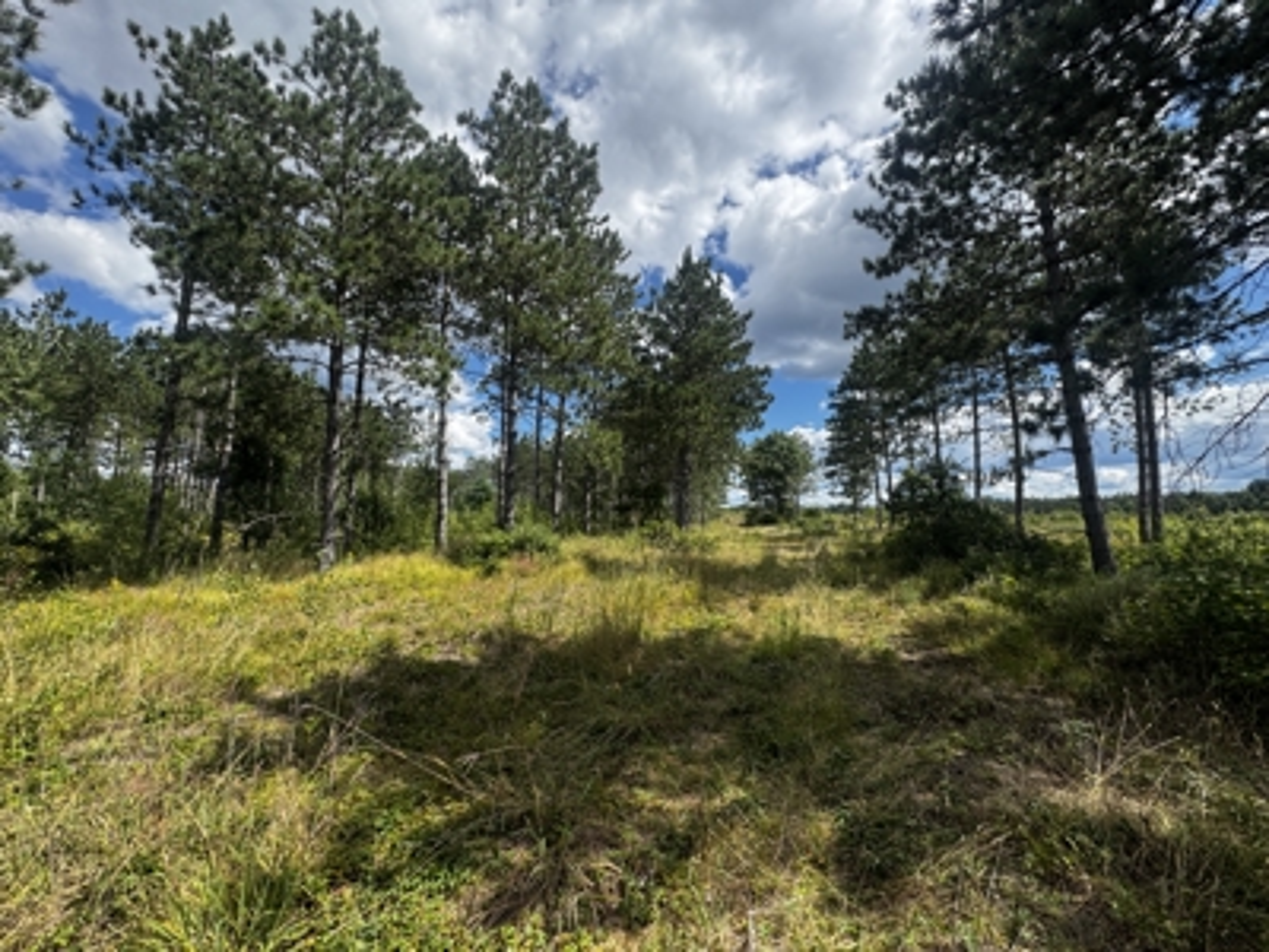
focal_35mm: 14
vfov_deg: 85.7
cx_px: 634
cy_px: 476
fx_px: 513
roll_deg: -1.2
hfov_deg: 102.1
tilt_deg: +5.2
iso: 40
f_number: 2.2
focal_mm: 2.22
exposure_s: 1/1048
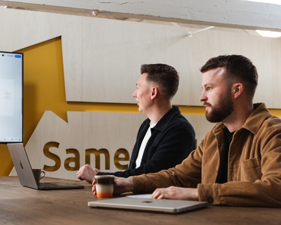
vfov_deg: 23.8
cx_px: 69
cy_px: 124
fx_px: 532
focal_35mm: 64
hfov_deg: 29.1
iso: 500
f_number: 2.8
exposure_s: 1/125
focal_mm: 35
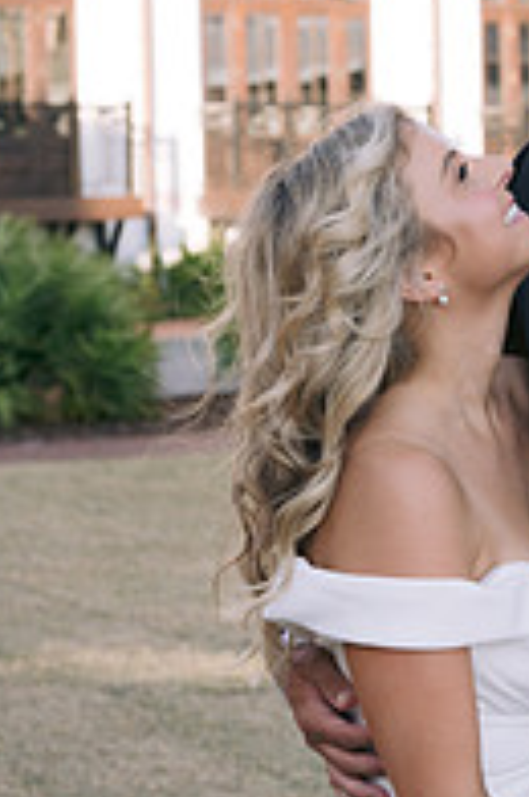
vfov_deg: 17.8
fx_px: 2544
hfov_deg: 11.7
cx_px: 549
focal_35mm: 115
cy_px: 333
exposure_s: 1/640
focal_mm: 50
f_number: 4
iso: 200
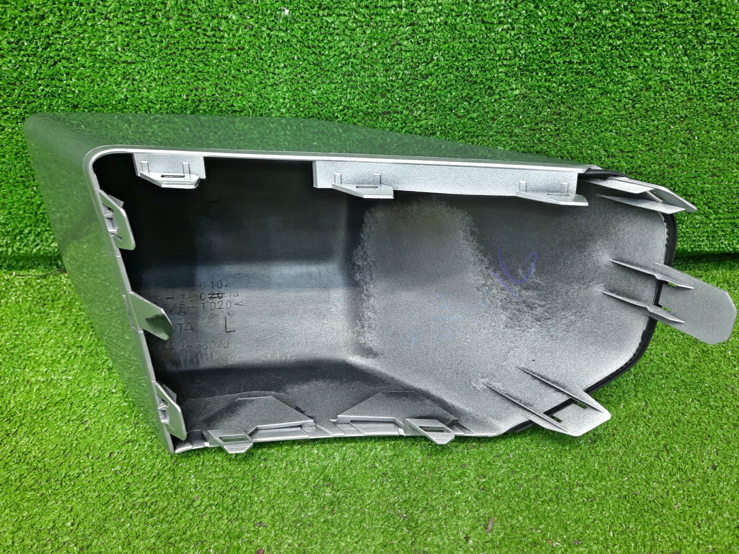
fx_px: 555
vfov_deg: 53.0
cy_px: 270
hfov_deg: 67.3
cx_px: 384
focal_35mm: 26
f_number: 2
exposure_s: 1/50
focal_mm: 4.6
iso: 147
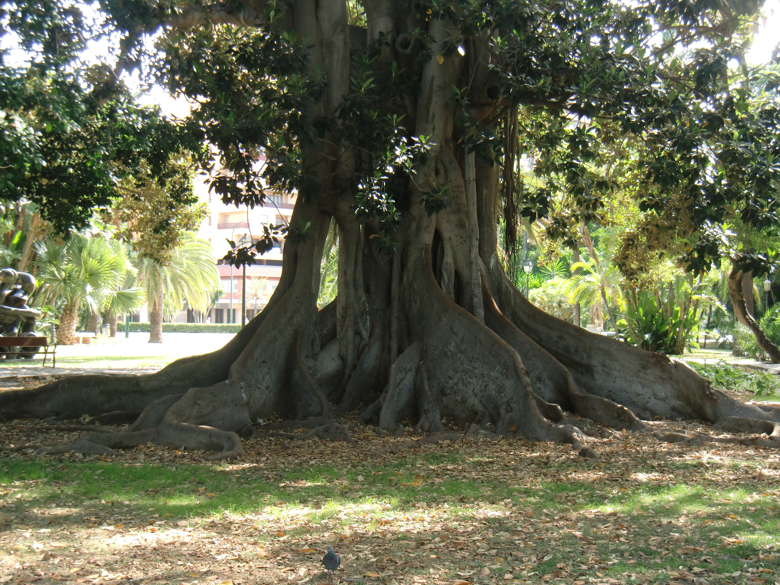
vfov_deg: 26.6
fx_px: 1239
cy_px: 292
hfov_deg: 34.9
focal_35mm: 55
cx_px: 390
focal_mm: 9.8
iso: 125
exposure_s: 1/60
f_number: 4.2
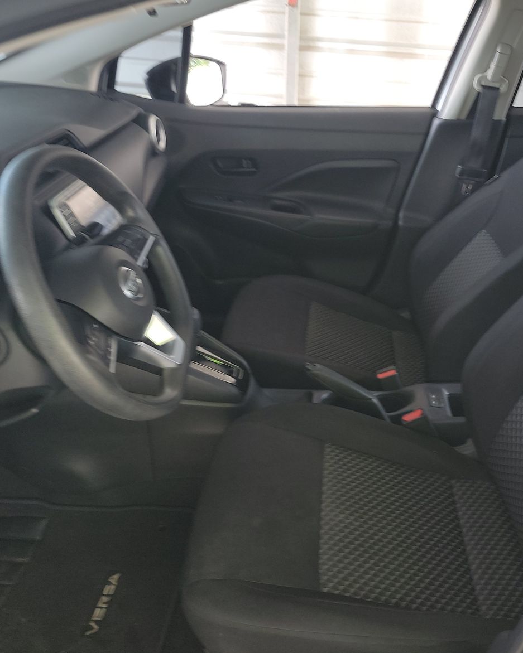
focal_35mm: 32
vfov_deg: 55.7
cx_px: 330
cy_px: 325
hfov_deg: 45.4
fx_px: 619
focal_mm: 6.7
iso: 210
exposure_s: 1/59
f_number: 1.8
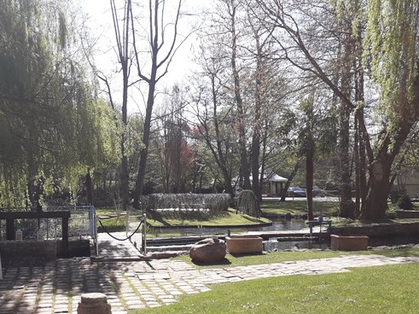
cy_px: 195
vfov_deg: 32.7
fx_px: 532
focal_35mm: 44
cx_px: 136
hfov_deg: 42.3
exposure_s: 1/1017
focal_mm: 3.6
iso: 40
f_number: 1.9
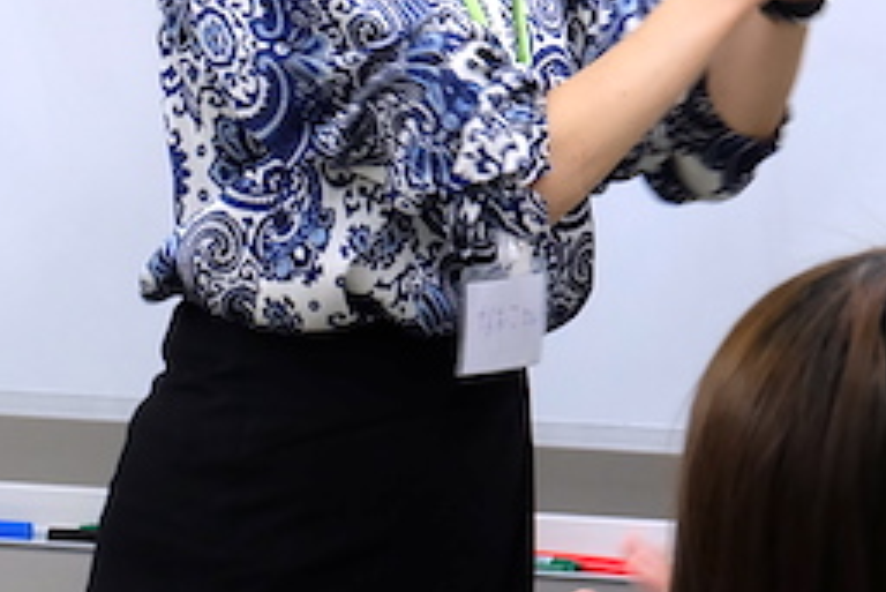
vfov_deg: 4.7
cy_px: 158
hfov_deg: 7.0
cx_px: 1135
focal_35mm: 293
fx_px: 7215
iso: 800
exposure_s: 1/60
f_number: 5.6
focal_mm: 50
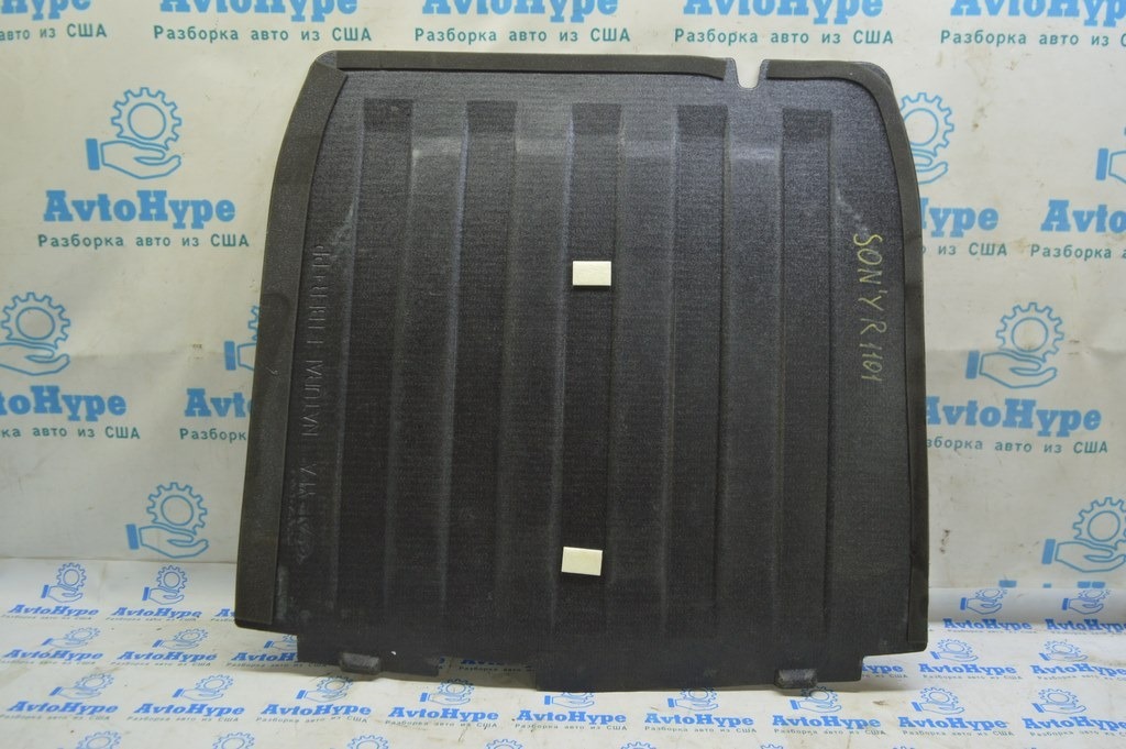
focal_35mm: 30
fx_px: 938
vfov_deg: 43.5
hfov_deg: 62.0
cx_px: 563
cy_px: 374
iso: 400
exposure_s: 1/20
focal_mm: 20
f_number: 5.6
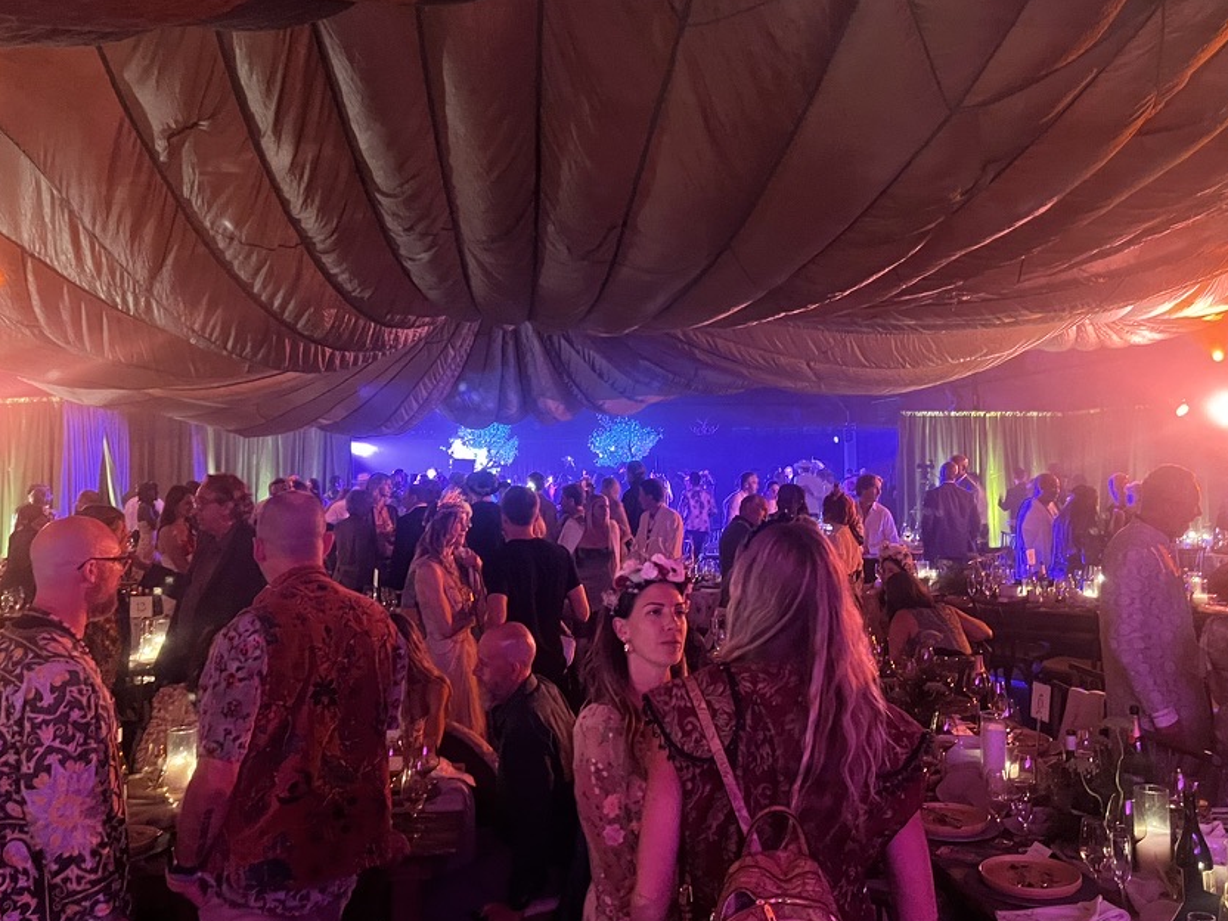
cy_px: 397
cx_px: 636
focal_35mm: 32
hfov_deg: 56.8
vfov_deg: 44.1
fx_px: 1135
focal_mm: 5.7
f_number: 1.5
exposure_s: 1/30
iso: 800
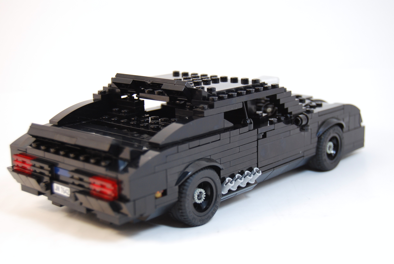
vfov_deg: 22.7
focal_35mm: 60
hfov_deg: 33.4
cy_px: 132
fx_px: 657
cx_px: 197
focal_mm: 40
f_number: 5
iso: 200
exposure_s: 1/40
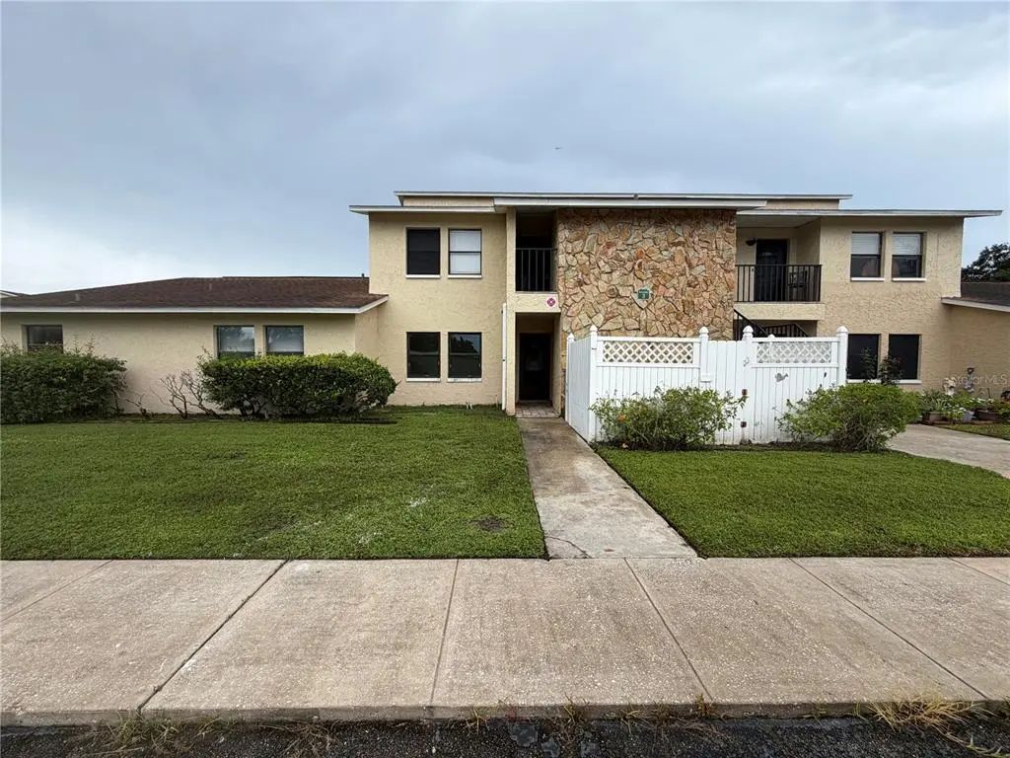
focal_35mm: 14
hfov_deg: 102.1
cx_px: 505
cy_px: 379
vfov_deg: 85.7
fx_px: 408
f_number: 2.2
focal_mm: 2.22
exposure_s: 1/596
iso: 40
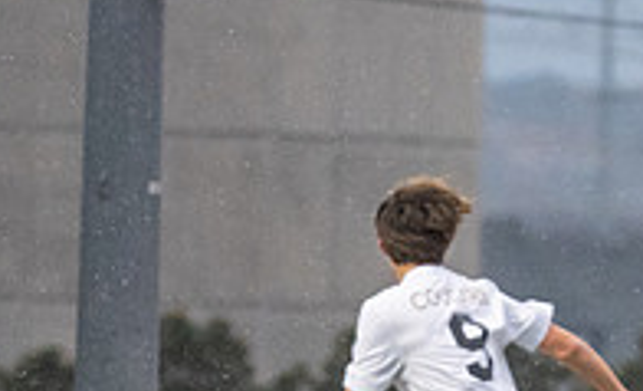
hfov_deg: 1.9
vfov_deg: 1.1
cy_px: 596
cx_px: 701
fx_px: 19488
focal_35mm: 1121
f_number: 2.8
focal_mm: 200
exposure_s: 1/1250
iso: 3200
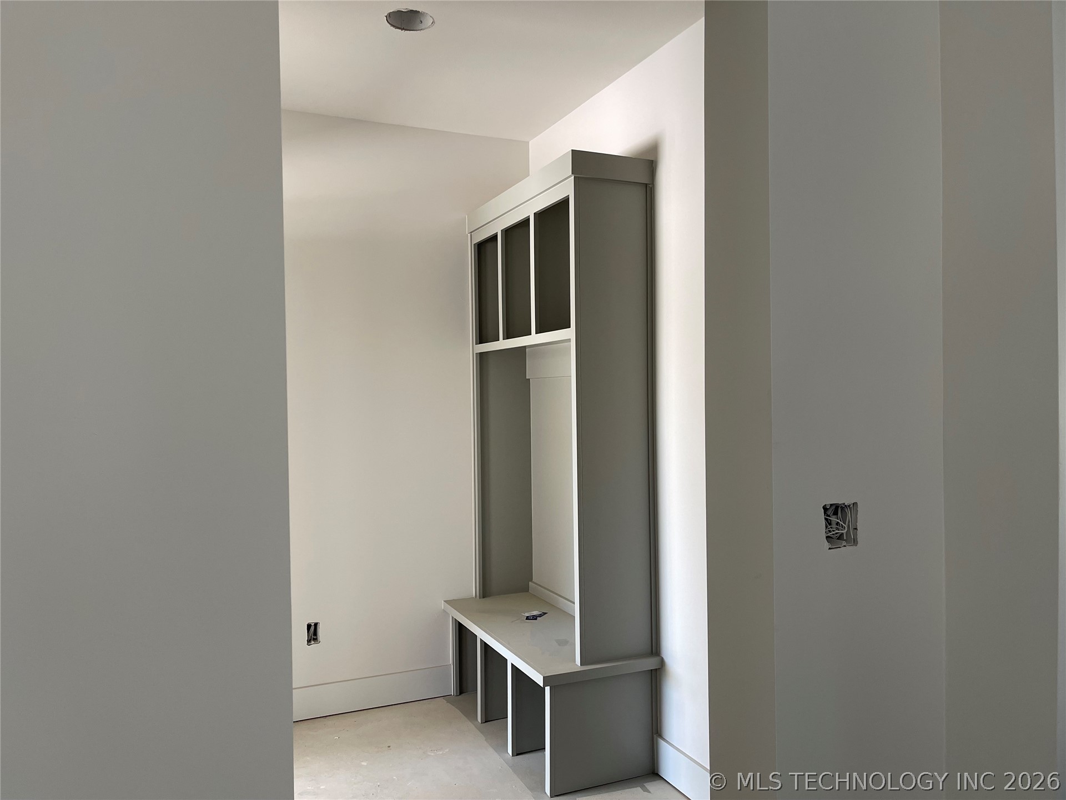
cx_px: 533
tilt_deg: +0.0
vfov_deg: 54.9
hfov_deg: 69.4
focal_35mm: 25
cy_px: 400
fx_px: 770
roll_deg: +0.3
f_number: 1.6
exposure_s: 1/111
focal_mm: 5.1
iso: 125
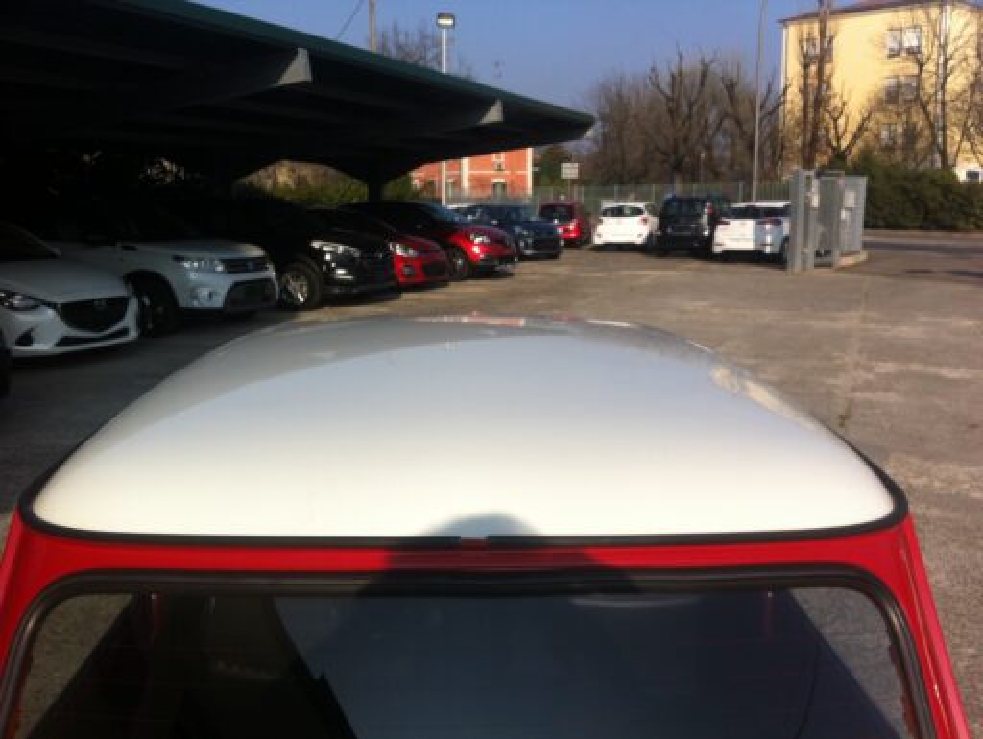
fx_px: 995
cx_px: 492
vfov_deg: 40.8
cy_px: 370
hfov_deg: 52.6
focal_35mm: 35
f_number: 2.8
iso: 80
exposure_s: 1/1588
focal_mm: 3.85
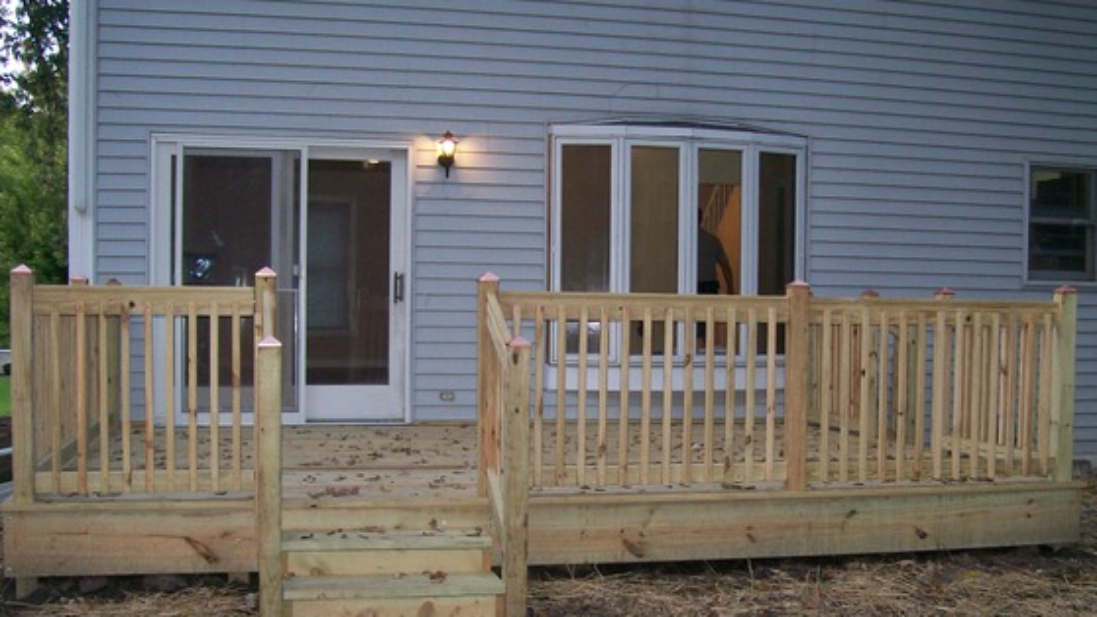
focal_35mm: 45
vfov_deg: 26.4
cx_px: 578
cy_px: 397
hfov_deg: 45.4
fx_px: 1309
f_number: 2.7
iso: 140
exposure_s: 1/64
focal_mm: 6
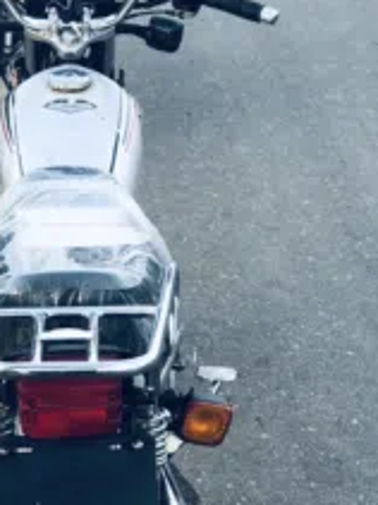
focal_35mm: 108
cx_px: 84
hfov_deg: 13.6
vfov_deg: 18.2
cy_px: 299
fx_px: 1574
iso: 32
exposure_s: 1/50
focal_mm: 6.6
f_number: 2.8
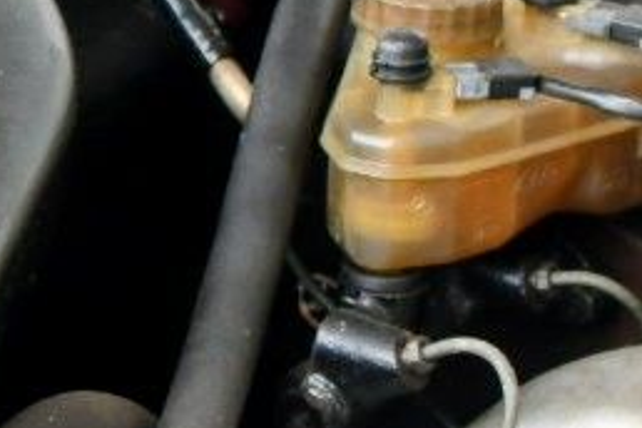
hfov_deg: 6.0
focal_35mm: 326
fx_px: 5813
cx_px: -1082
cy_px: 177
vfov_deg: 4.2
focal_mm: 35
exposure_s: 1/250
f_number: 3.2
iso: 400
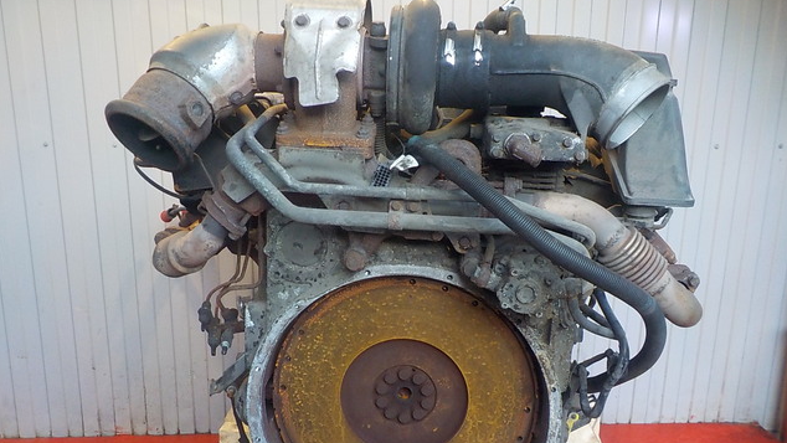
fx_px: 689
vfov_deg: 35.5
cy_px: 269
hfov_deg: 59.5
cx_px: 392
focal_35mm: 33
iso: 250
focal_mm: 4.1
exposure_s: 1/30
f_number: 3.3
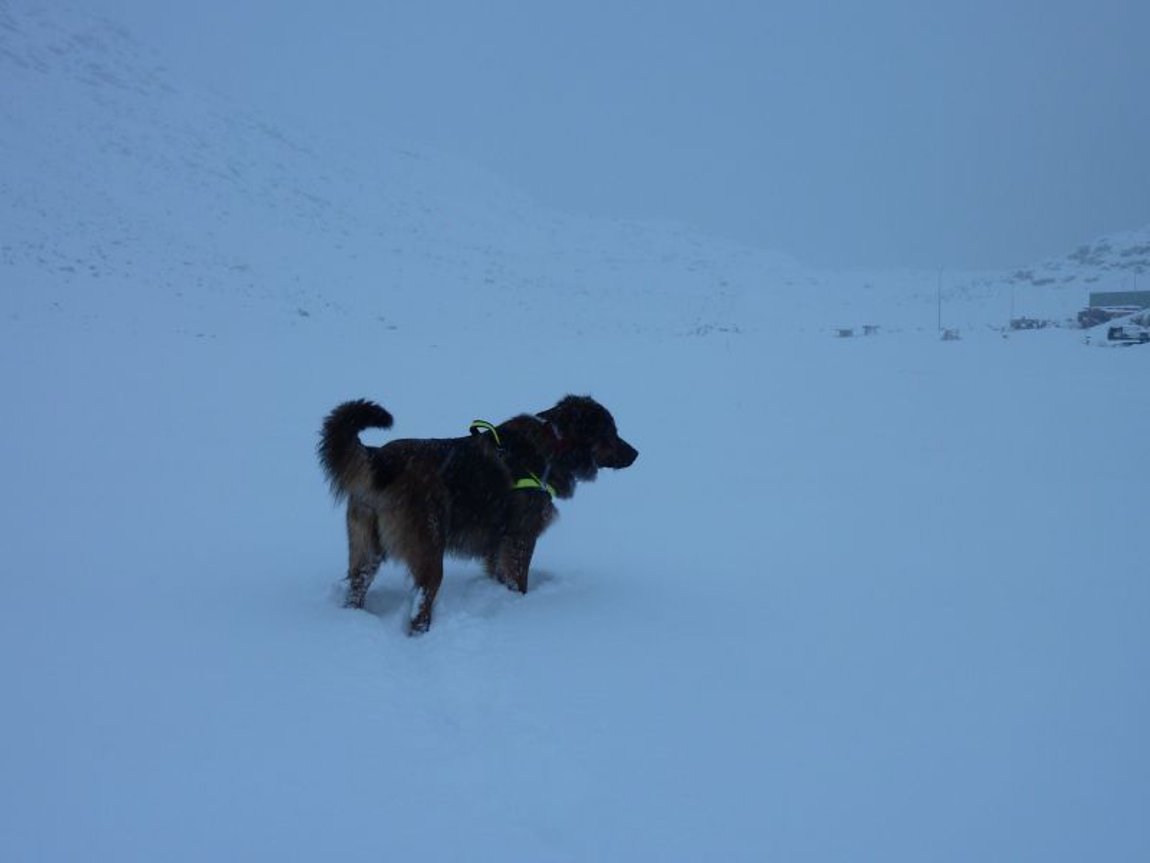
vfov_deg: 36.0
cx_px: 575
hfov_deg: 46.8
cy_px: 432
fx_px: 1329
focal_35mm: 40
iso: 80
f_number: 4
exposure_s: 1/160
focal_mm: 6.5
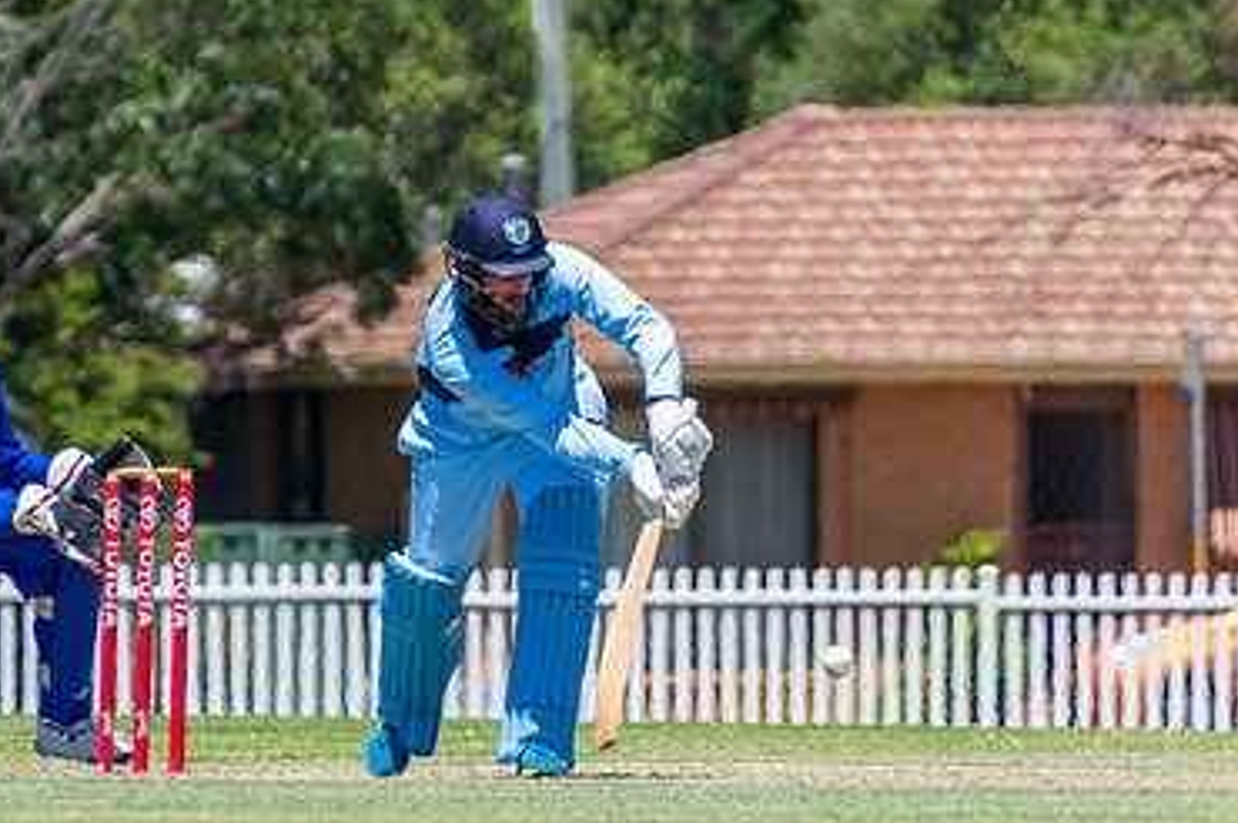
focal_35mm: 1134
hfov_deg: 1.8
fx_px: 38962
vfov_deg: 1.2
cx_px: 485
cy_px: 325
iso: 400
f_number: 6.3
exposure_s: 1/2000
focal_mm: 400
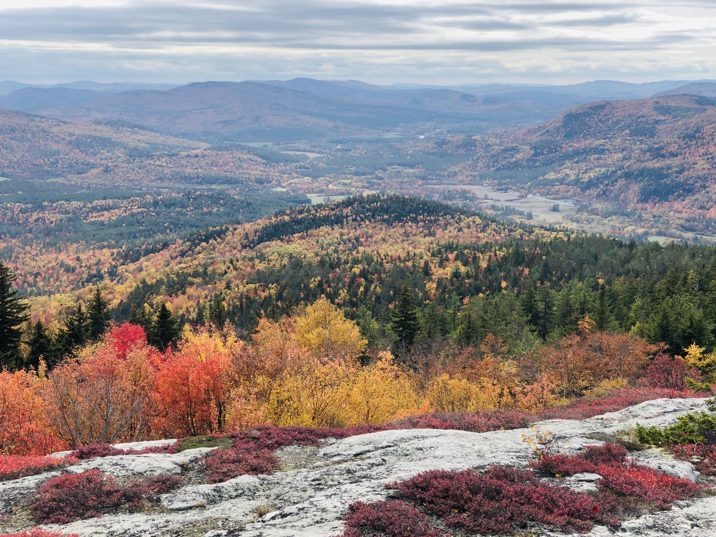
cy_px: 268
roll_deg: +0.5
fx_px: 1179
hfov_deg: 33.8
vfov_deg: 25.7
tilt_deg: -7.9
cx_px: 358
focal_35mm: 57
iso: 20
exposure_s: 1/516
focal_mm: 6.6
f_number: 2.8
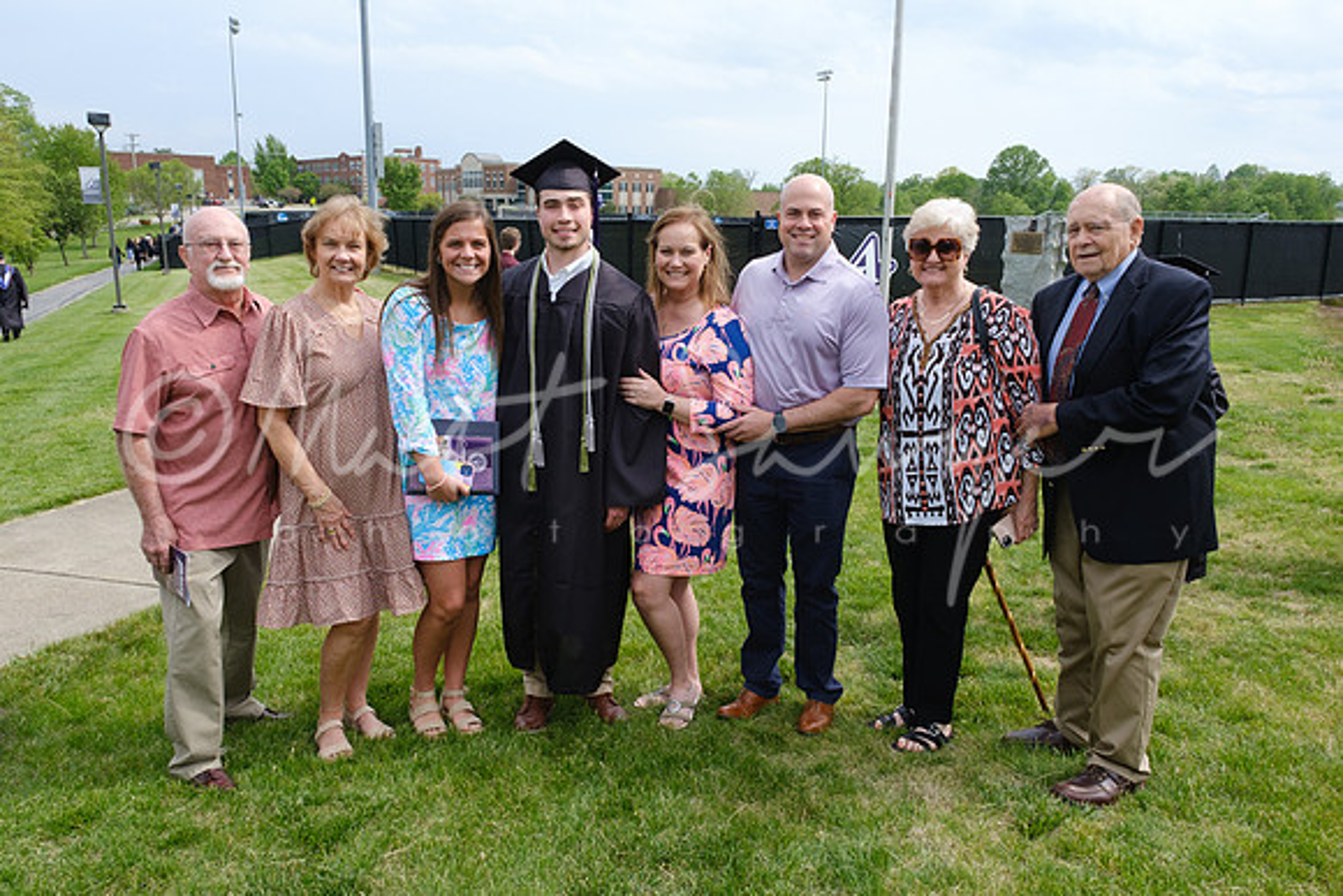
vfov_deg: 51.0
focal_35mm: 25
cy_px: 448
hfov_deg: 71.1
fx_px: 939
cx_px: 639
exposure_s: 1/250
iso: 400
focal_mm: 16
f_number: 10
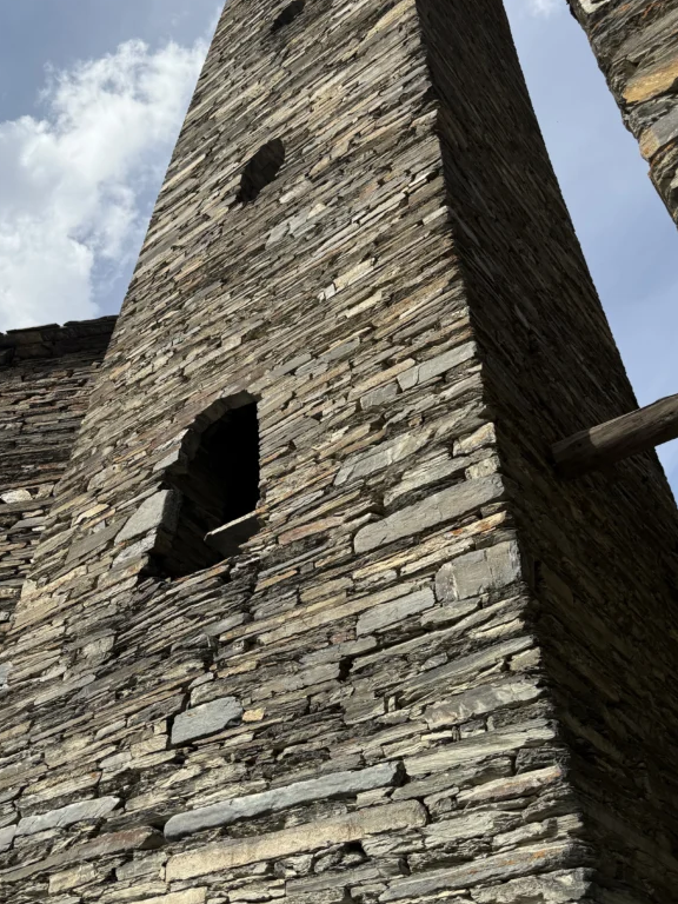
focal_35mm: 32
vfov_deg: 56.6
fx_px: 836
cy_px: 387
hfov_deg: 44.1
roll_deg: +0.3
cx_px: 312
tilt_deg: +44.8
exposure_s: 1/5319
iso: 80
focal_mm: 6.76
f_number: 1.78
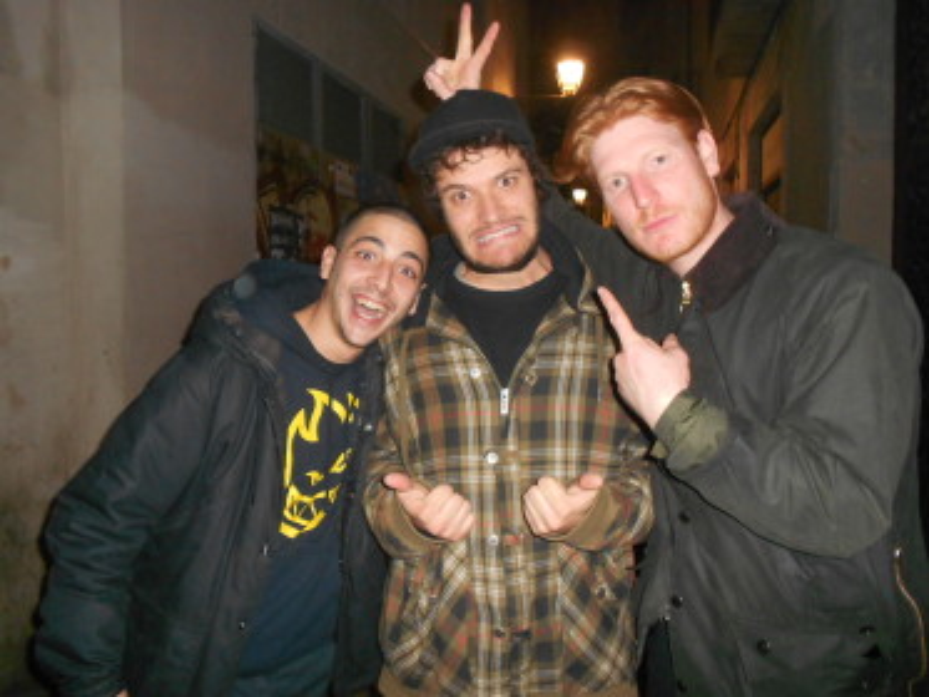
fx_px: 779
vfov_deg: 48.3
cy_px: 348
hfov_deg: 61.6
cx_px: 464
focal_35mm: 29
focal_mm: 5.1
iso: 250
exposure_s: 1/25
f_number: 3.4
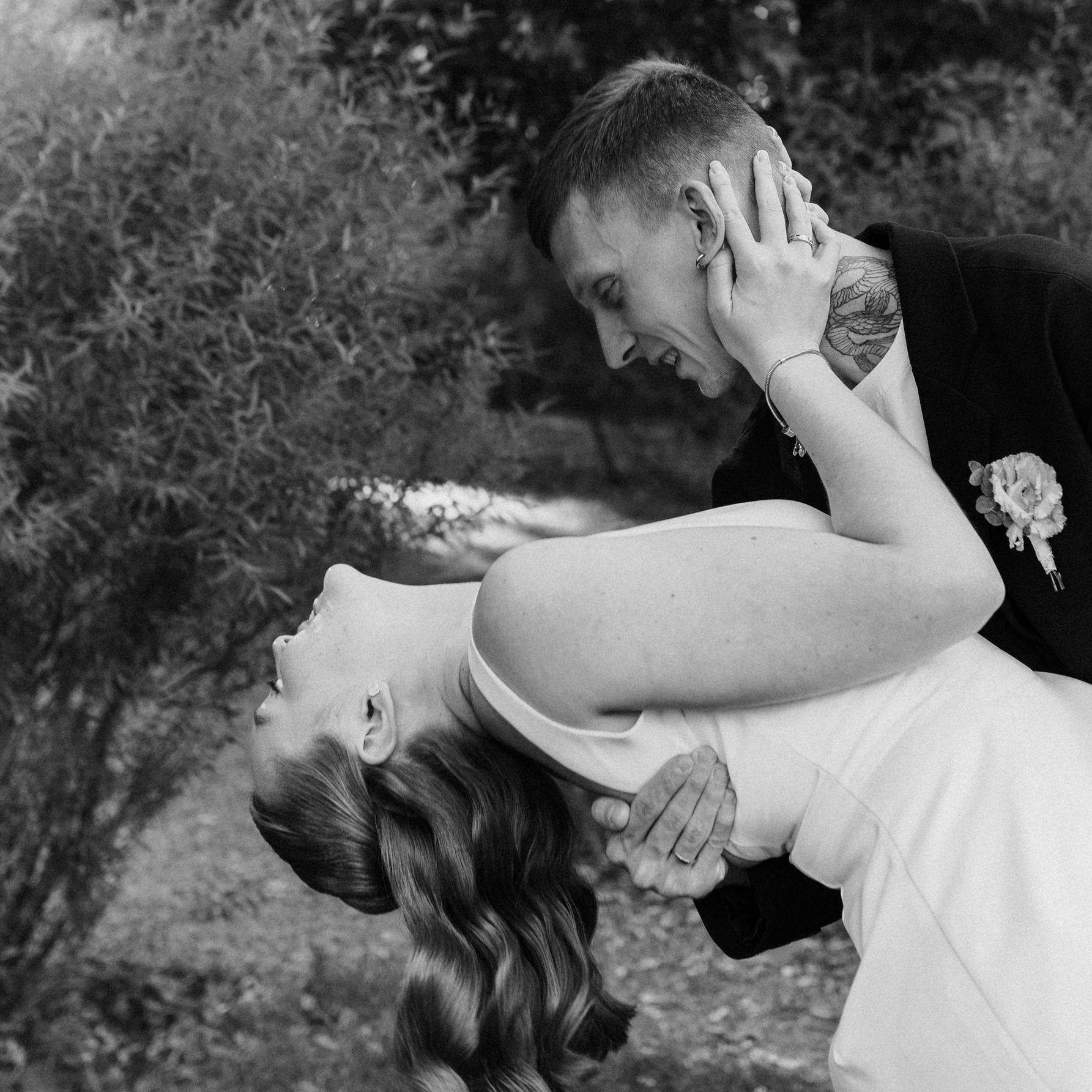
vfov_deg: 26.5
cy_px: 243
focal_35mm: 64
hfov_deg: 26.8
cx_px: 707
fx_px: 2284
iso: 400
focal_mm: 35
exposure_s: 1/200
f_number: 2.5
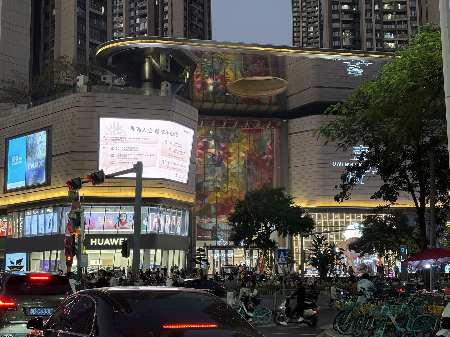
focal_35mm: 52
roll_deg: +0.9
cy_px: 168
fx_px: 676
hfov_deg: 36.8
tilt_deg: +8.5
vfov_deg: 28.0
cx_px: 225
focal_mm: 5.96
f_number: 1.6
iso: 100
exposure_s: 1/60
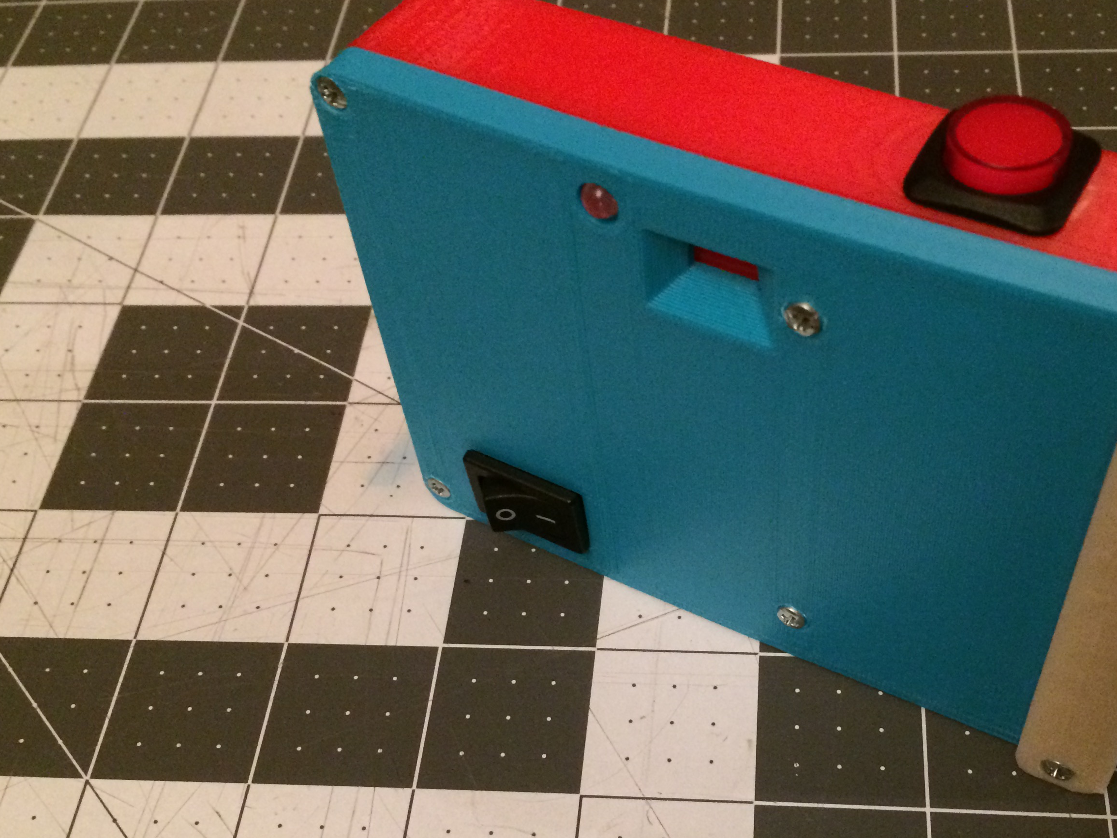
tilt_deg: -54.3
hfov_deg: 45.6
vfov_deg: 34.9
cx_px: 661
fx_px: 1323
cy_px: 544
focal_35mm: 41
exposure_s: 1/15
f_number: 2.2
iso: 320
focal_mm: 4.15
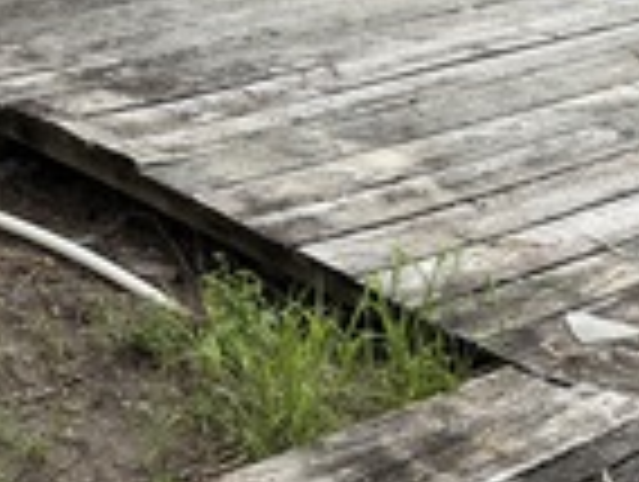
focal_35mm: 108
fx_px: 1997
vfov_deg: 12.9
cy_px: -266
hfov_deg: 17.2
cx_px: -166
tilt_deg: -6.5
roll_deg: -0.9
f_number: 1.78
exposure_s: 1/2703
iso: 100
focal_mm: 6.76
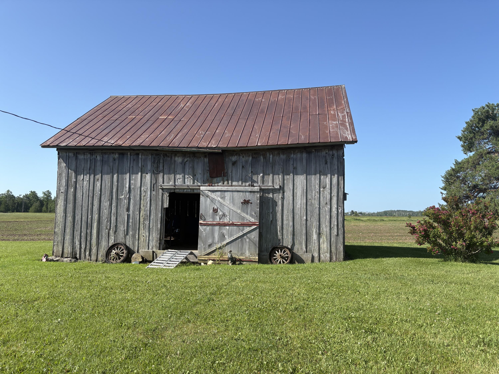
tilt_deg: +3.5
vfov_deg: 53.1
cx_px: 250
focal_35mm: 26
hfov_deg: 67.3
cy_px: 187
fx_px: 375
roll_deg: -0.4
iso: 50
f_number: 1.6
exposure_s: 1/2451
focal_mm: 5.96
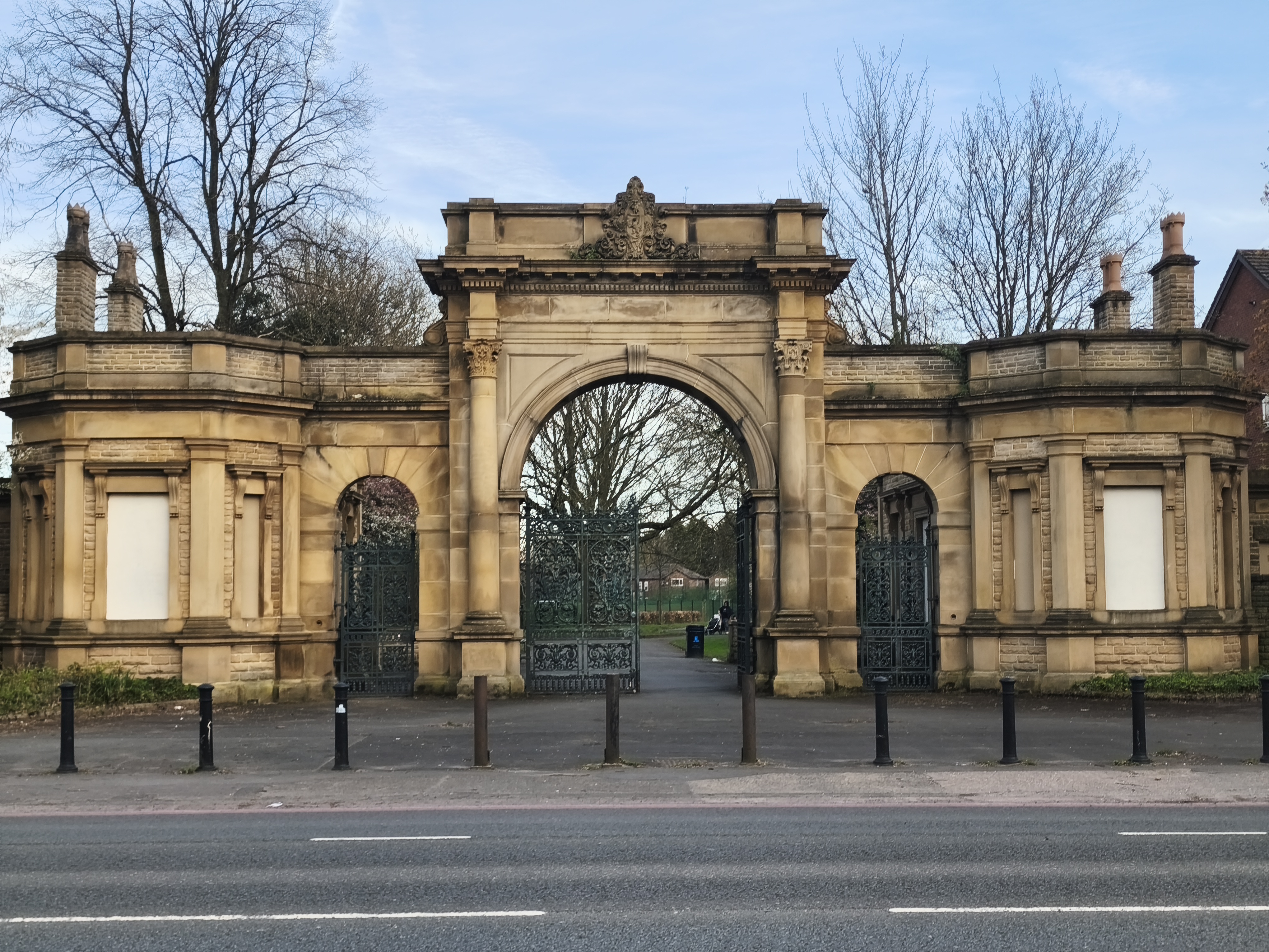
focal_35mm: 46
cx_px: 634
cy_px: 476
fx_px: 1686
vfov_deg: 31.5
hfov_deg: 41.2
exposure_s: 1/238
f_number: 1.65
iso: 50
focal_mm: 6.14
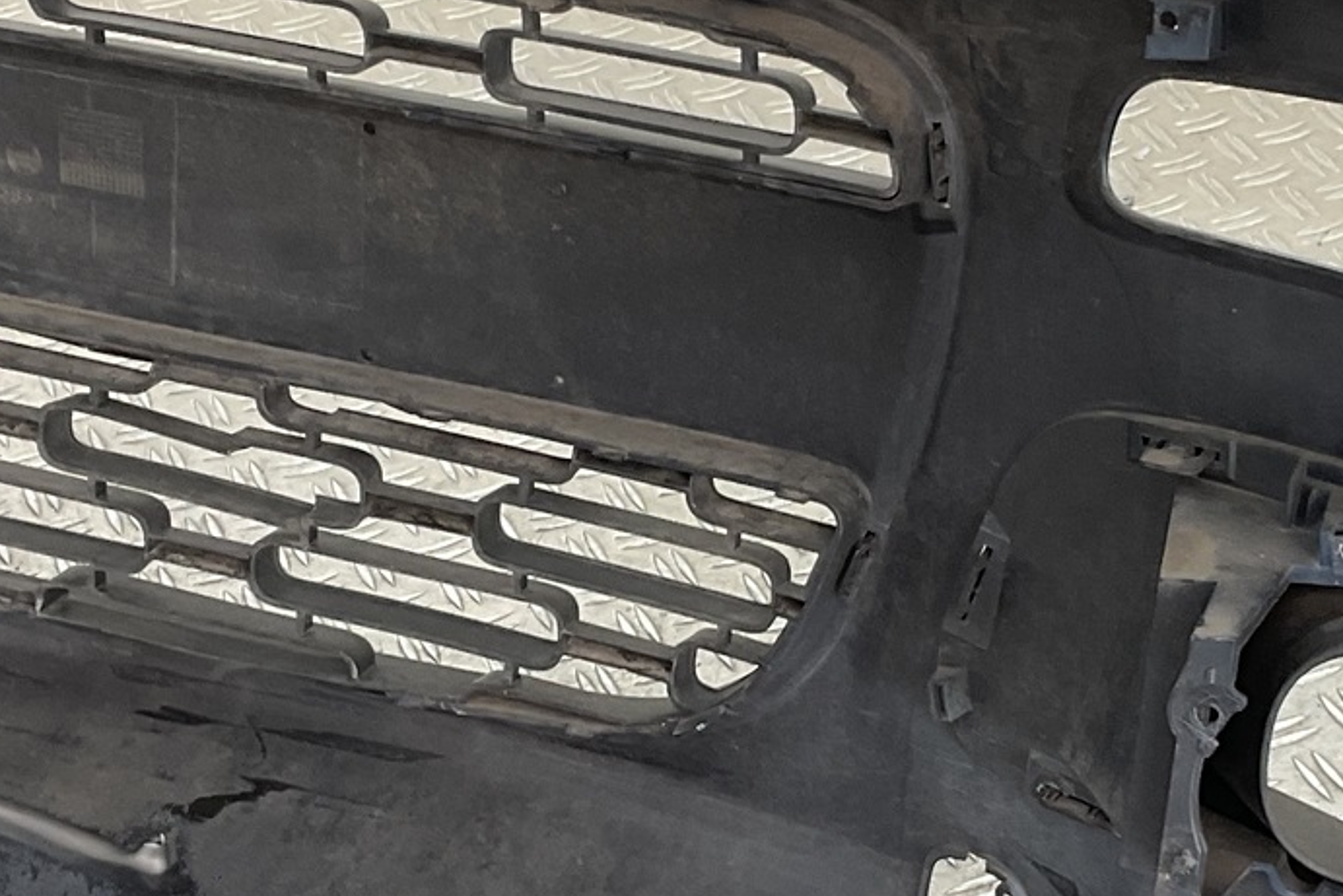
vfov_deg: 15.5
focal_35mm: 88
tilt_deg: -37.9
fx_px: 3283
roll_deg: +3.7
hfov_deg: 23.1
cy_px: 587
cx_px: 781
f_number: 1.8
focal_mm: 3
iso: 32
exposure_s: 1/100
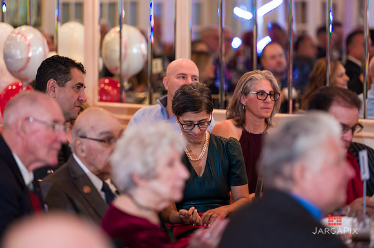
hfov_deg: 11.9
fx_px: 1790
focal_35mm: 173
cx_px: 187
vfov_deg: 7.9
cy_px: 124
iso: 1250
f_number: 3.2
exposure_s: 1/200
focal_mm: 170
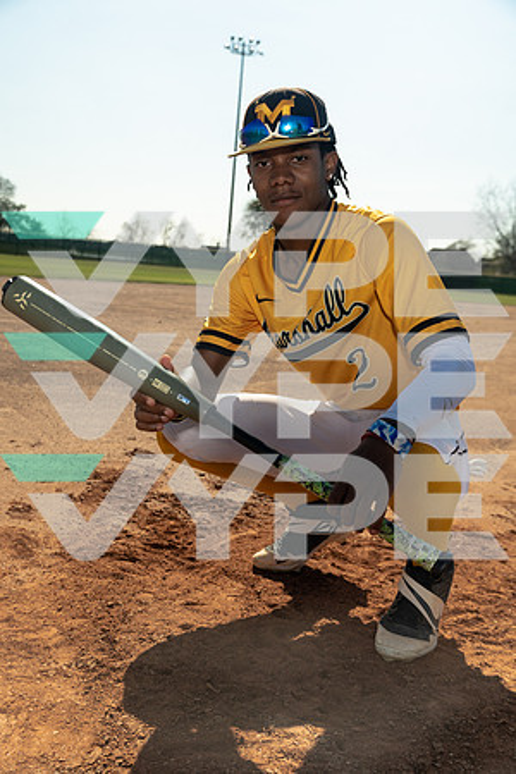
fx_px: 774
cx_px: 258
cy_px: 387
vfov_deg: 53.1
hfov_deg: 36.9
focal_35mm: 36
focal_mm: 36
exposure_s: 1/200
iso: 500
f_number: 5.6
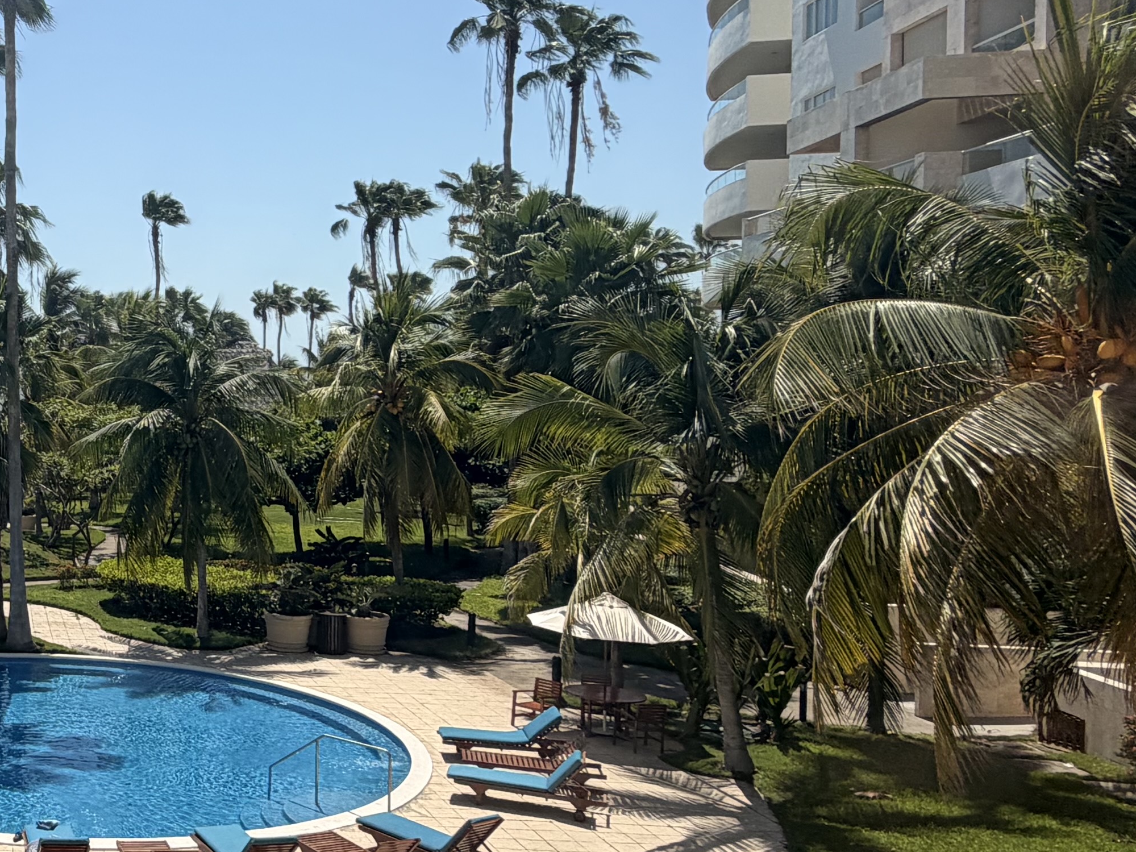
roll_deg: +0.6
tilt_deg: -2.2
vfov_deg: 36.0
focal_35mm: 40
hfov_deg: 38.2
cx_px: -135
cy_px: 421
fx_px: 1313
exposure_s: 1/1167
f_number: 2.2
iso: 20
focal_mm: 2.22
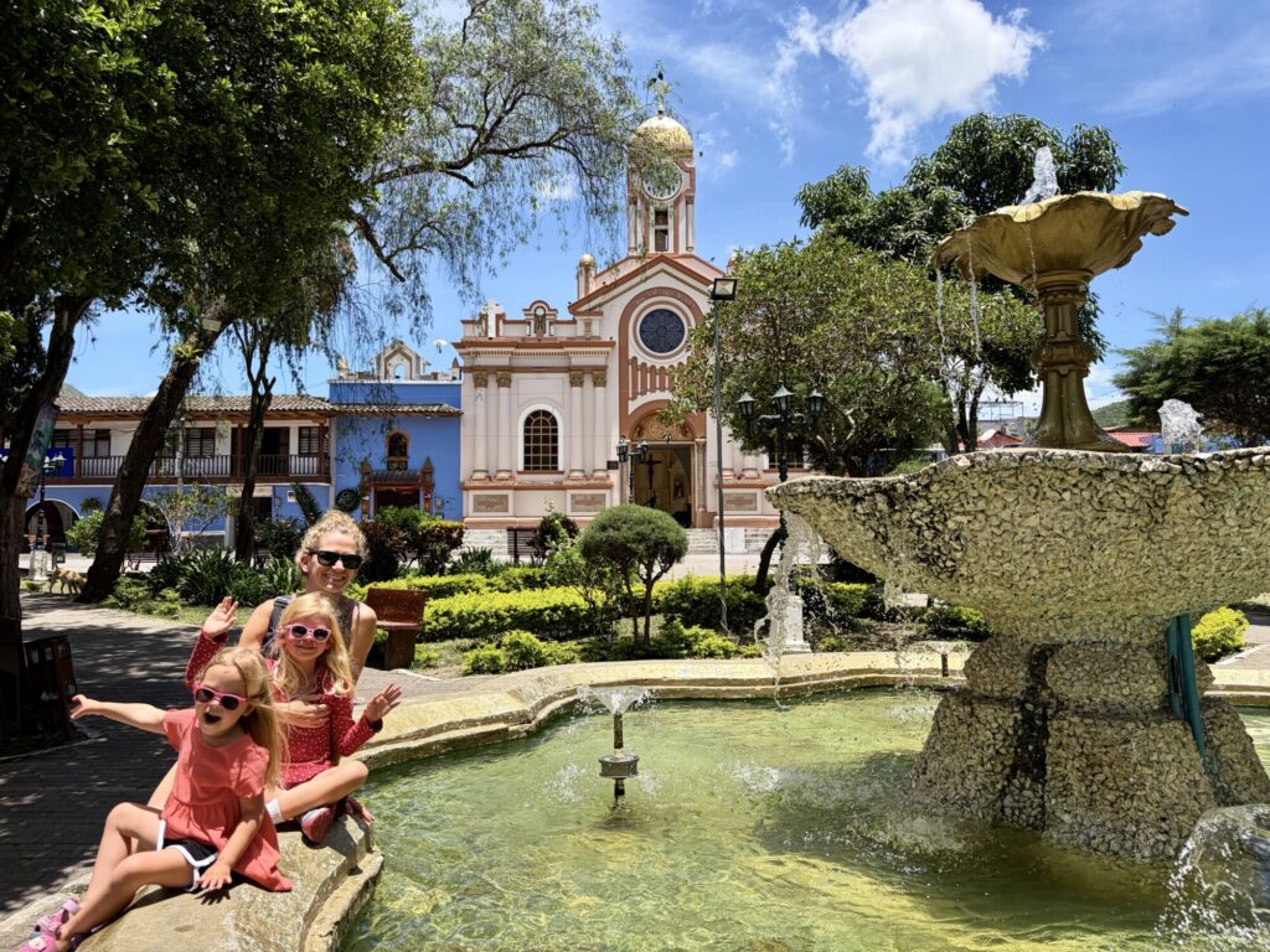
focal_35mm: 26
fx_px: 954
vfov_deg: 53.1
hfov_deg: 67.3
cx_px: 635
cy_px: 476
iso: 50
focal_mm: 5.96
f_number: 1.6
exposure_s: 1/1953
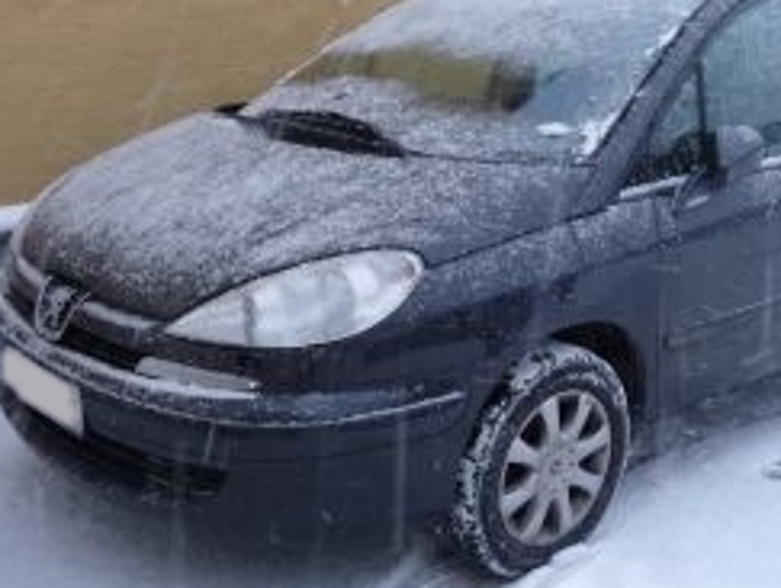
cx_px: 527
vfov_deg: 31.6
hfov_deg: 40.6
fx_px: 1039
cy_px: 270
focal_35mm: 46
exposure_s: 1/30
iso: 200
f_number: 3.3
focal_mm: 4.7
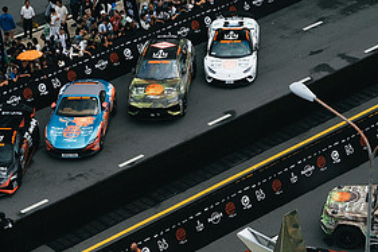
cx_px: 206
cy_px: 235
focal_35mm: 124
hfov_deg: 16.5
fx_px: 1301
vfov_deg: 11.0
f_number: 3.2
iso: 400
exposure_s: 1/2500
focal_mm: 40.1
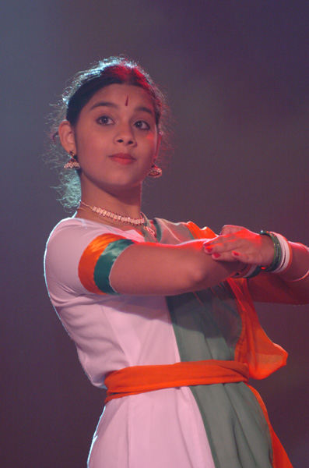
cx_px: 154
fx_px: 3882
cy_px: 234
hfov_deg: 4.6
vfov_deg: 6.9
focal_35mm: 300
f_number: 2.8
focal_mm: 200
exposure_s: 1/160
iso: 800
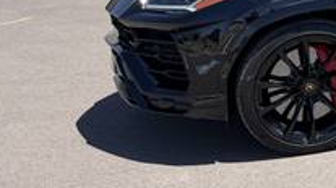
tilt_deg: -5.6
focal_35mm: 81
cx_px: 482
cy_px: -45
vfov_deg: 14.4
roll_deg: -1.0
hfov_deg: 22.3
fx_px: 721
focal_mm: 6.76
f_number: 1.78
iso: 80
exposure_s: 1/2907
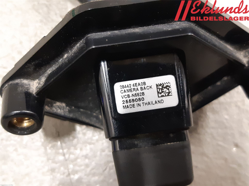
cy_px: 93
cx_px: 124
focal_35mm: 26
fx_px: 187
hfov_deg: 67.3
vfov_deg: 53.1
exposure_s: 1/25
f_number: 1.7
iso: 320
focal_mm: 3.93
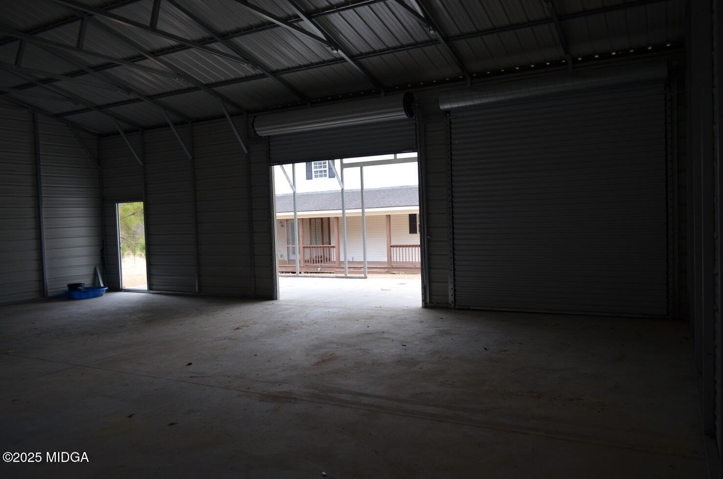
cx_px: 362
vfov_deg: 47.7
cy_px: 240
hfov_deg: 67.5
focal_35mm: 27
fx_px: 541
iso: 320
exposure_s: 1/125
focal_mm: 18
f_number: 3.5
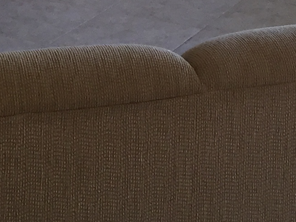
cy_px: -283
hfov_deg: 13.6
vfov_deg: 9.3
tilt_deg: -4.8
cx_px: 148
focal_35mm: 145
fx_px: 1240
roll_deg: -1.3
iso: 40
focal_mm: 4.15
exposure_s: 1/30
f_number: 2.2
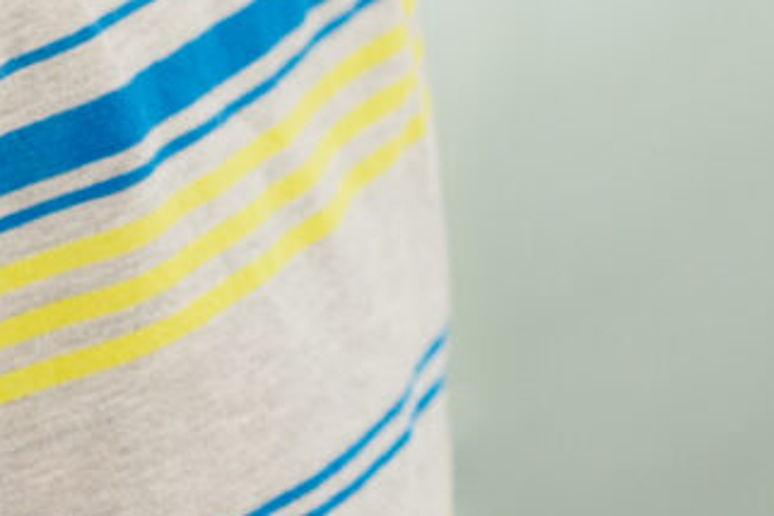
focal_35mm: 279
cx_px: 1423
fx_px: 5998
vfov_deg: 4.8
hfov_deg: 7.2
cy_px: -499
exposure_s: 1/125
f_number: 1.8
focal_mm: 35
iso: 500
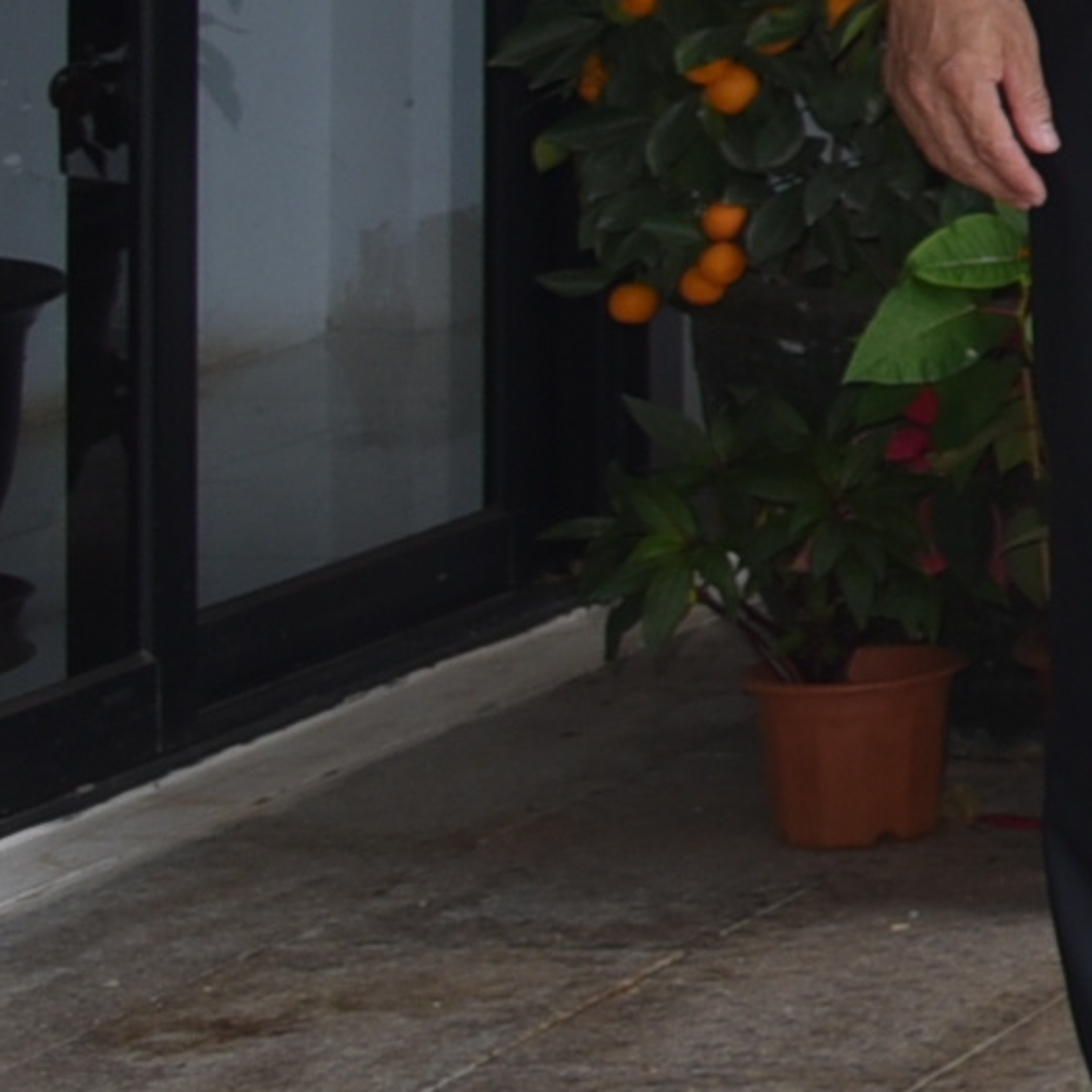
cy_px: -941
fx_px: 6317
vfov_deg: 9.4
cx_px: 3929
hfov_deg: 7.7
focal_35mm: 177
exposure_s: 1/125
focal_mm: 24
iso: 140
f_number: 5.6
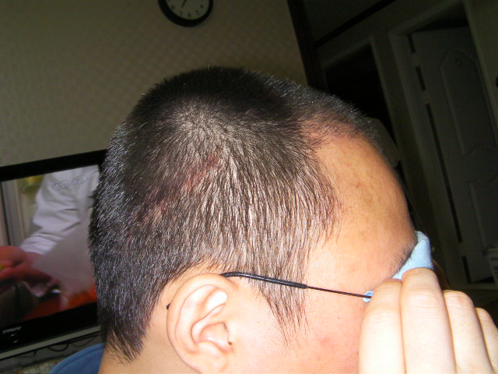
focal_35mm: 38
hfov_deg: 49.0
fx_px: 547
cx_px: 249
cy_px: 187
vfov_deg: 37.7
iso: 200
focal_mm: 6.8
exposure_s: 1/30
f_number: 5.6
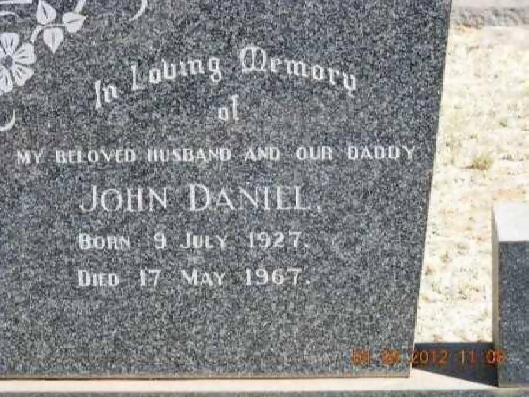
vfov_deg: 10.2
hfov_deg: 13.6
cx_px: 264
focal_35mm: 145
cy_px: 198
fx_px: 2216
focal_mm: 24.03
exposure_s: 1/100
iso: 80
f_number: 6.7
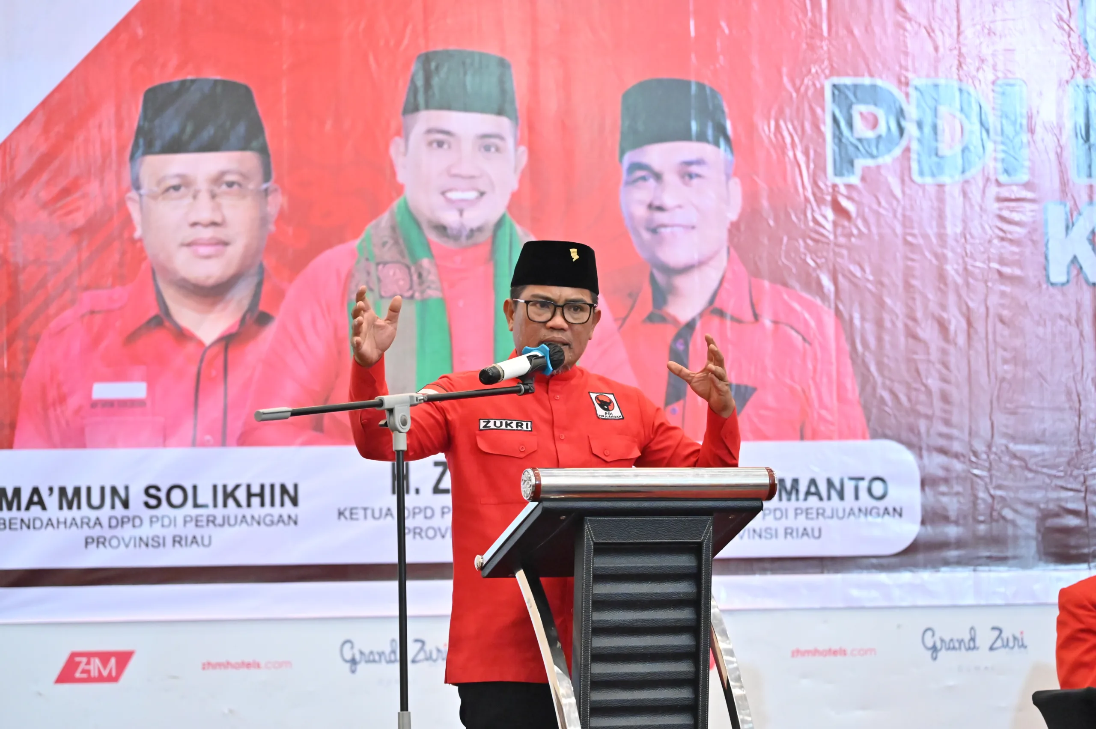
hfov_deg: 17.1
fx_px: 3651
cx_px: 548
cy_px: 364
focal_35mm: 120
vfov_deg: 11.4
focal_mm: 120
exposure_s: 1/125
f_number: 4
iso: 9000
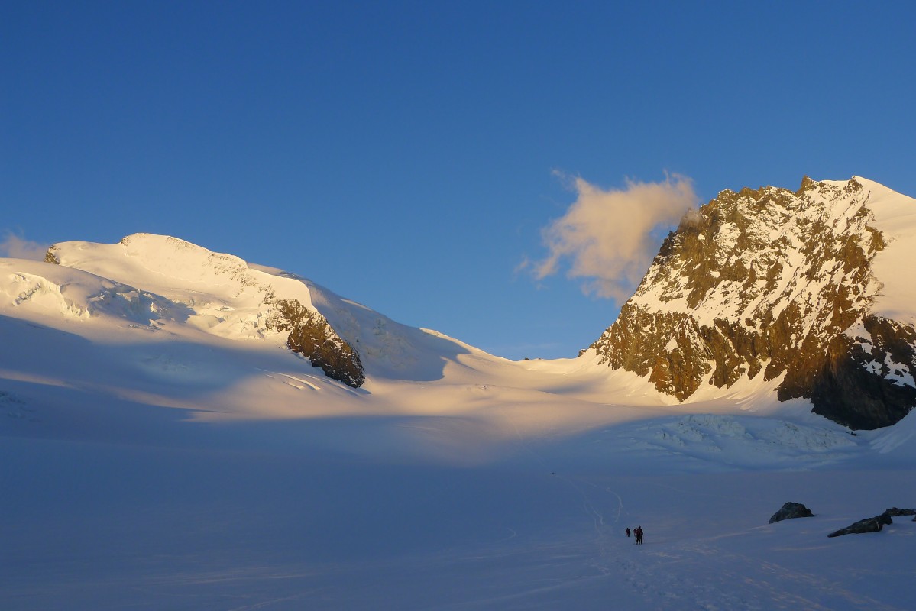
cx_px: 458
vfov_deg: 37.9
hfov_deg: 54.4
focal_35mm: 35
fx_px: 891
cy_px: 306
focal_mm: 7.5
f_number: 2.8
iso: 80
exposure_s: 1/500
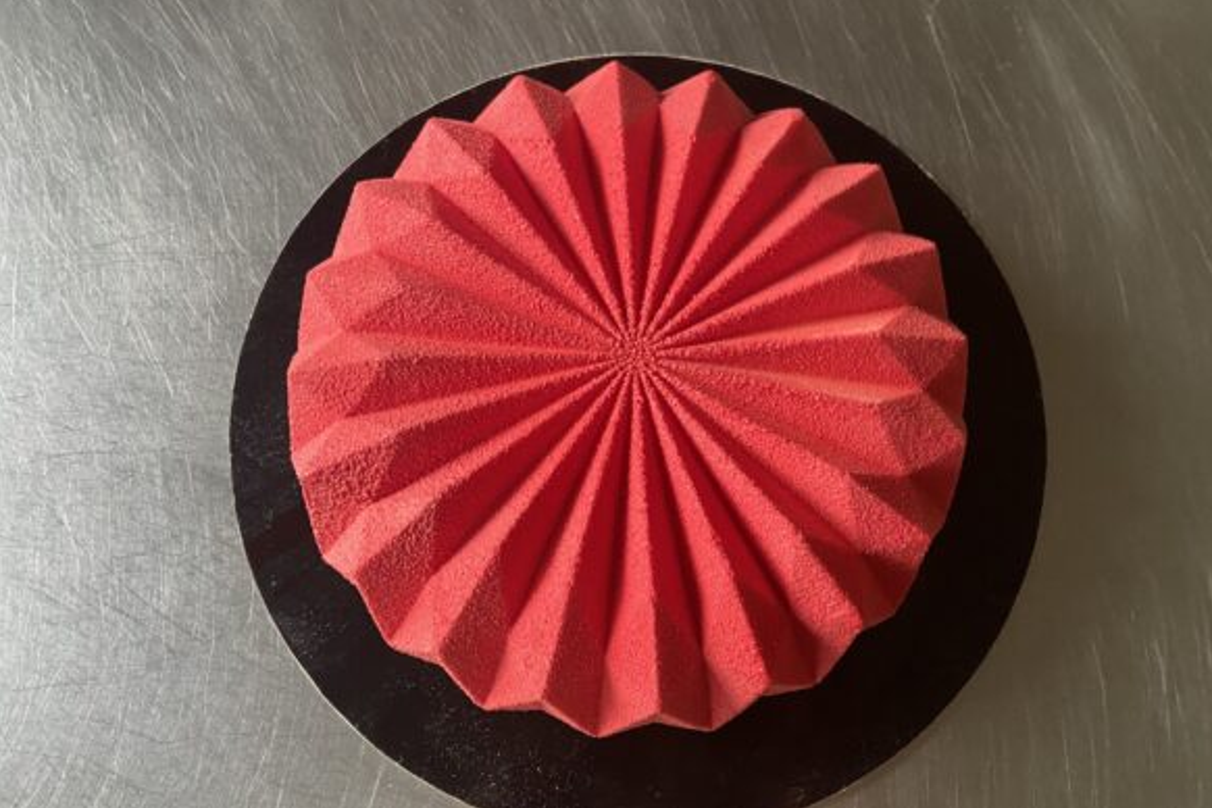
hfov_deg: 60.2
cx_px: 657
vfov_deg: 42.3
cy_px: 410
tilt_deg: -73.6
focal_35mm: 31
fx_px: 1044
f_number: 1.8
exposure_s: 1/60
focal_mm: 4.25
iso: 400
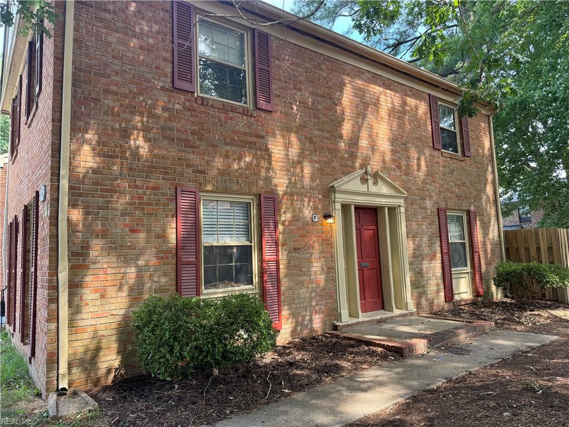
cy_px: 214
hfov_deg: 71.6
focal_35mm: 24
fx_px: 394
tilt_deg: +5.9
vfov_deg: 56.8
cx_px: 284
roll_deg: +2.0
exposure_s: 1/142
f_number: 1.78
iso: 64
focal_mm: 6.76
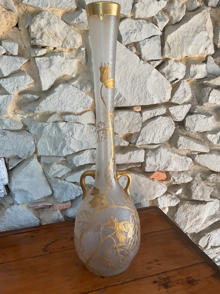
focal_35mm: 29
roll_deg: +1.8
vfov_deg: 61.7
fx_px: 246
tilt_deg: -13.3
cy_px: 147
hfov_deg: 48.2
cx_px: 110
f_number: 1.8
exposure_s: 1/60
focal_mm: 3
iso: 50
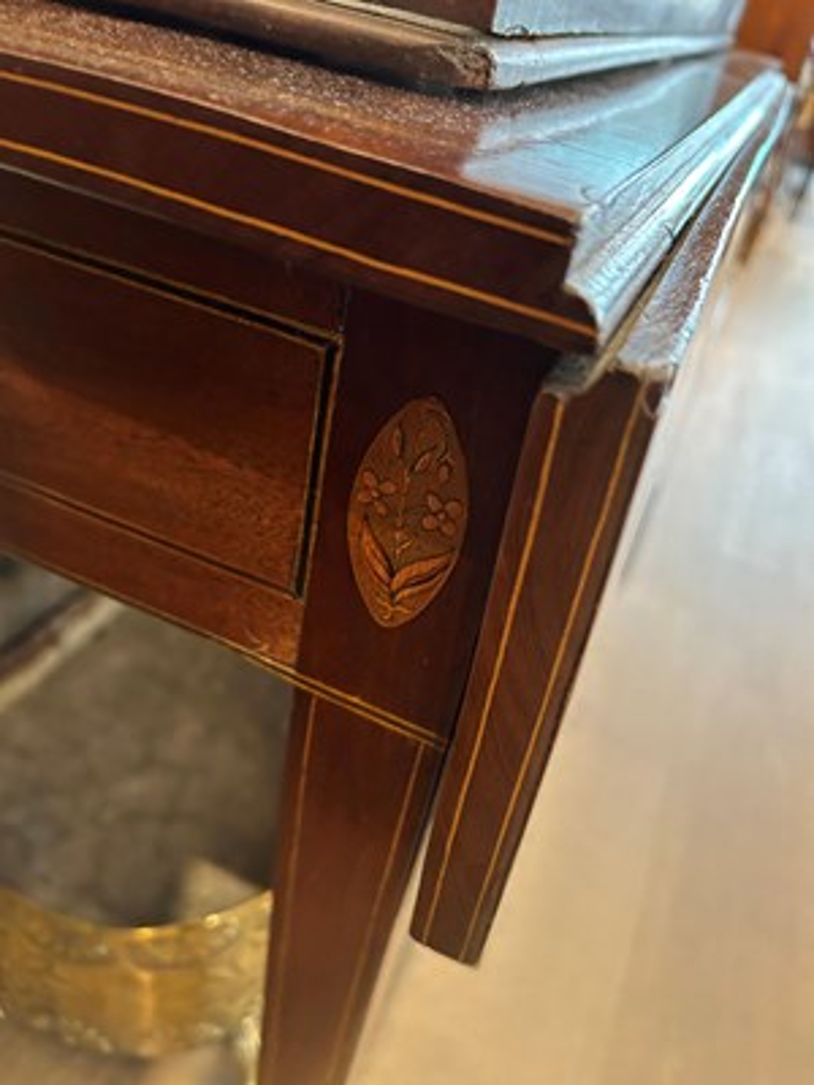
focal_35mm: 26
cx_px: 407
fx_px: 815
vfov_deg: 67.3
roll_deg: -11.6
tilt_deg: -34.3
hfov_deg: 53.1
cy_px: 542
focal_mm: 5.7
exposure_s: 1/40
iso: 640
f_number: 1.5
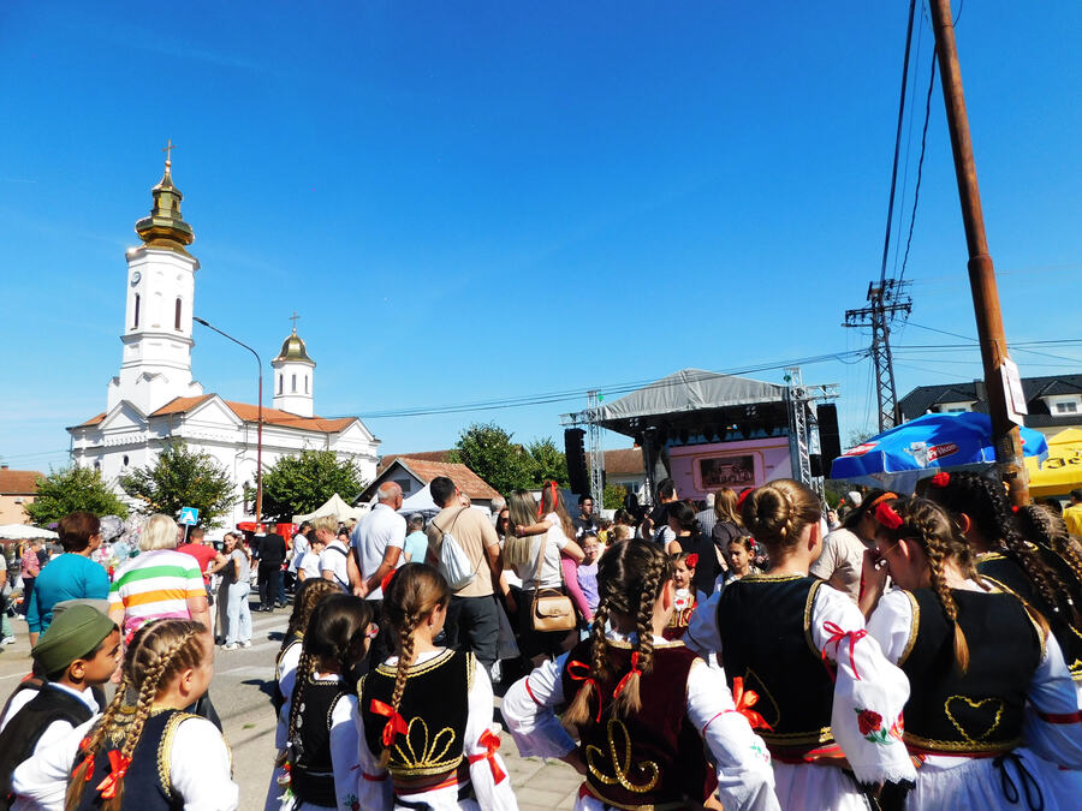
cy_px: 406
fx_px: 719
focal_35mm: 23
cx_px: 541
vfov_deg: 58.9
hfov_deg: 73.9
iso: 125
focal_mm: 4
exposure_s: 1/640
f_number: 6
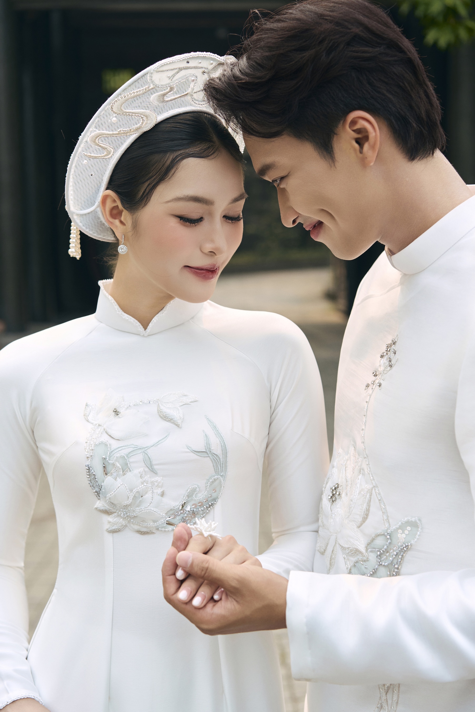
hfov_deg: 24.6
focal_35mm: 55
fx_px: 1088
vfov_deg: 36.2
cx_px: 238
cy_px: 356
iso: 250
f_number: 4
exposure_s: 1/1000
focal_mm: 55
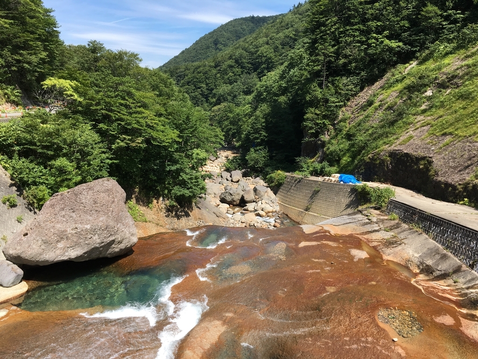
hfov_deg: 61.7
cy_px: 180
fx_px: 400
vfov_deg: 48.2
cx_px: 239
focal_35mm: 29
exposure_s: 1/1026
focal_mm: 4.15
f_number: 2.2
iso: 25
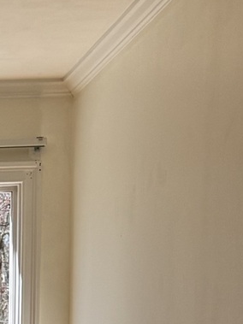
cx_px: -178
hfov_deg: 9.7
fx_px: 1367
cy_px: 755
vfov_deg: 11.4
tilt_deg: -15.7
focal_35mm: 146
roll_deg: +1.8
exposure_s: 1/604
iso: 80
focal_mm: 6.76
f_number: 1.78
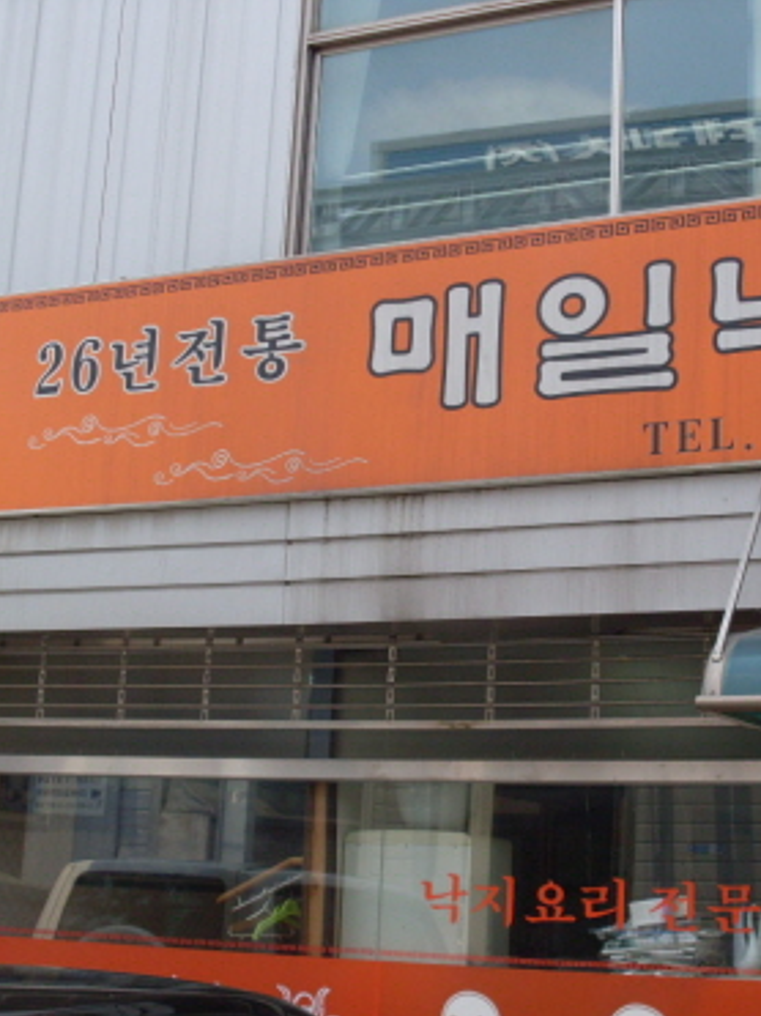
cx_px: 509
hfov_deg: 22.1
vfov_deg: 29.4
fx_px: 1936
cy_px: 511
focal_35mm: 66
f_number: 3.1
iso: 80
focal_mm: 8.1
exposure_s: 1/500
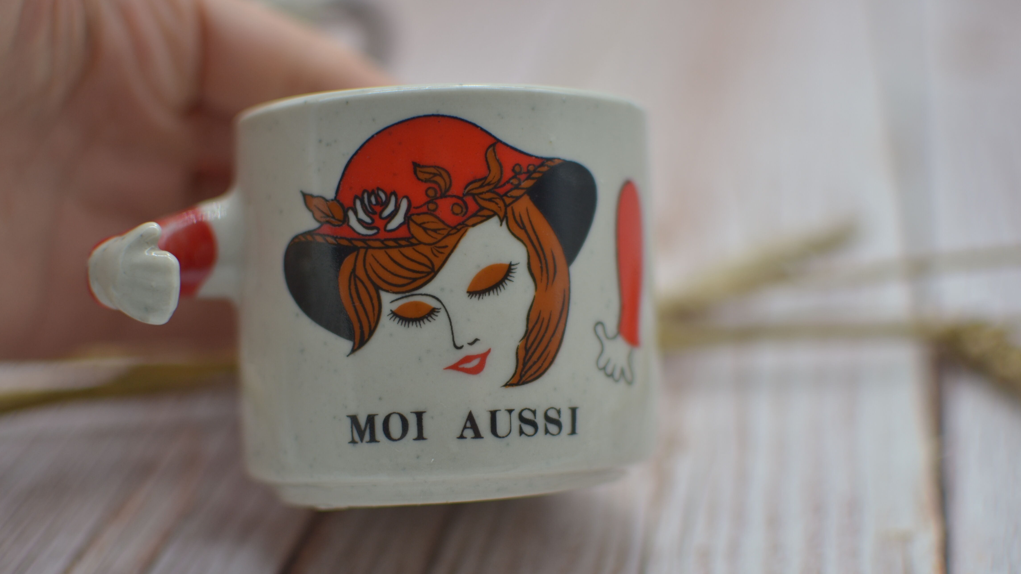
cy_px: 318
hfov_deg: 37.5
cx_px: 508
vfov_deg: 21.6
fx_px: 1503
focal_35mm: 56
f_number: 1.8
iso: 100
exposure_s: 1/500
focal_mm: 35
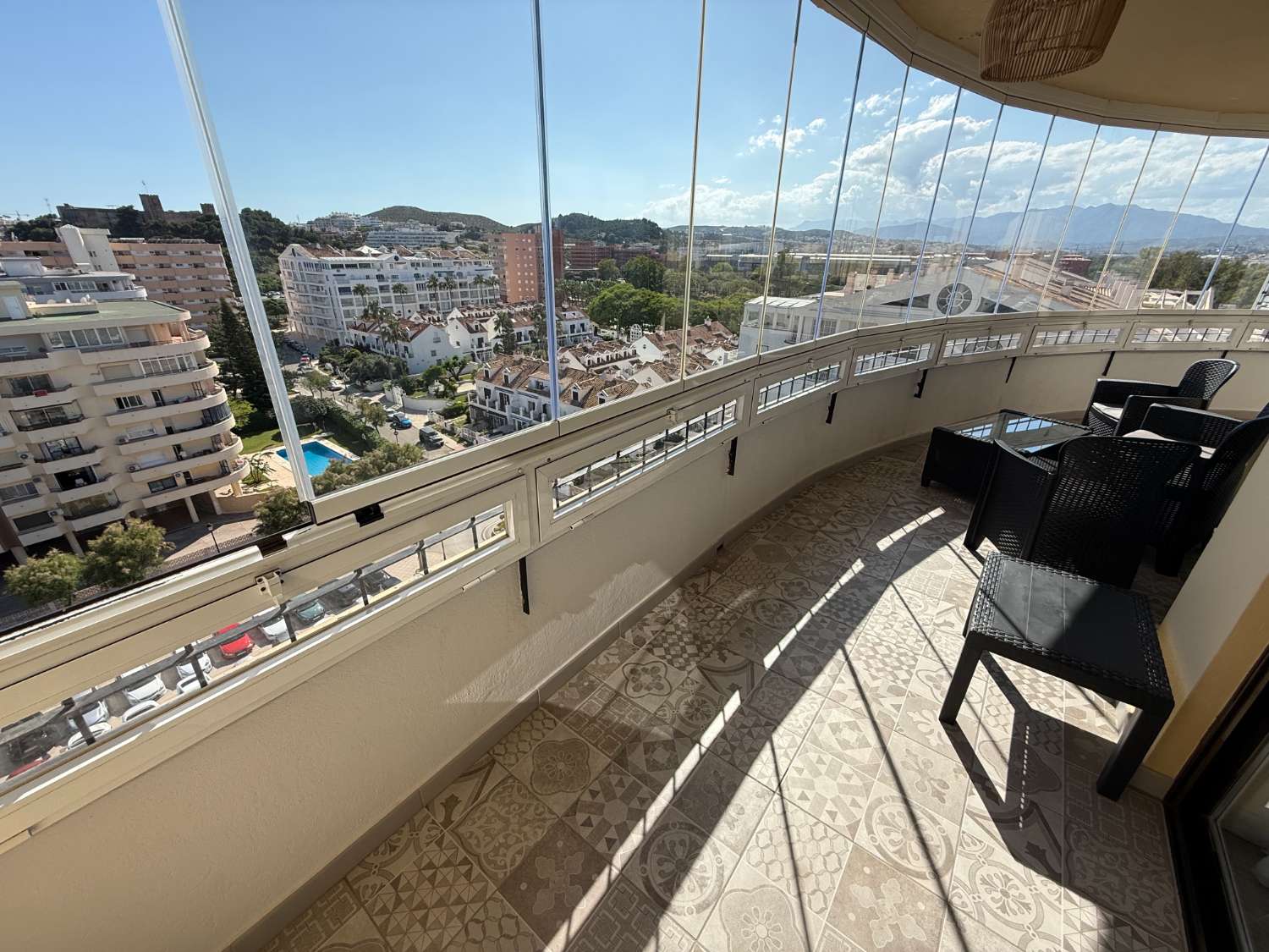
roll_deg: -1.8
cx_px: 634
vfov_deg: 85.7
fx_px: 513
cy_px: 476
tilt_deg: -25.0
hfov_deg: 102.1
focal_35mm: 14
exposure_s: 1/1339
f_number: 2.2
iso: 50
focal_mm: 2.22
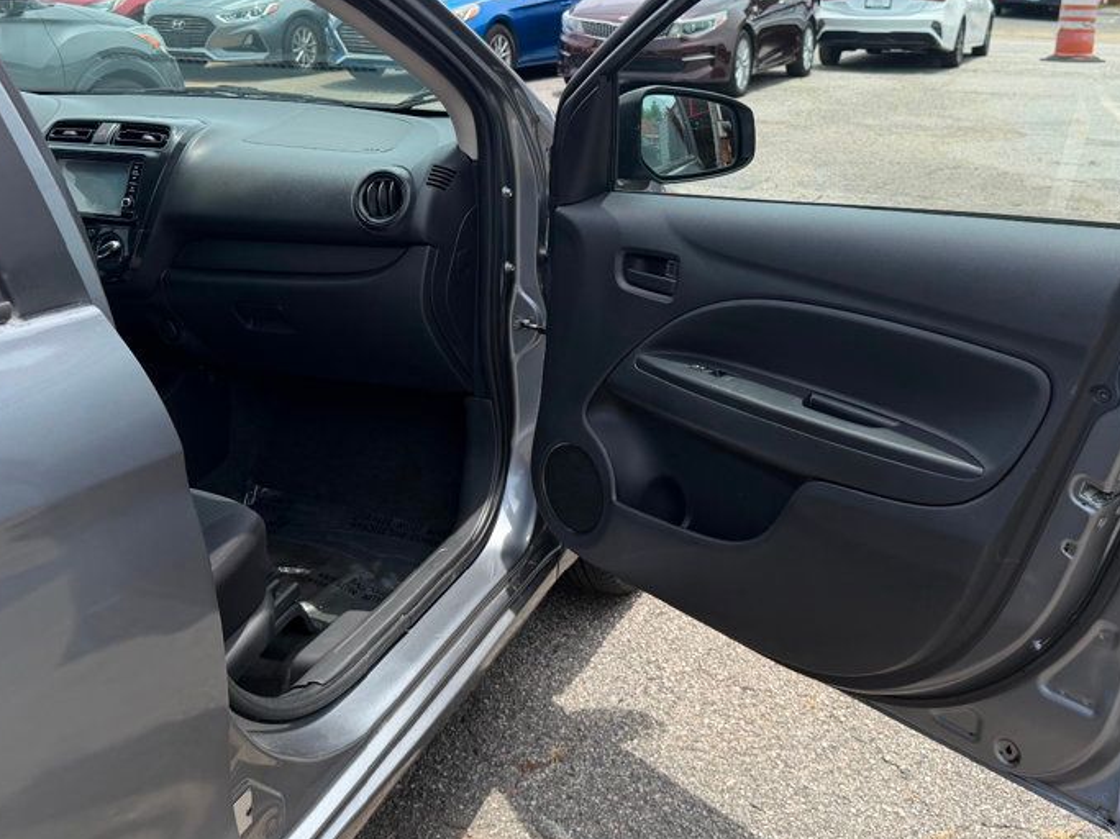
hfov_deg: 51.3
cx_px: 605
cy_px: 297
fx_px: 1165
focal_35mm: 36
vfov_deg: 39.3
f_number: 1.78
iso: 100
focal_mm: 6.76
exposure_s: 1/2370
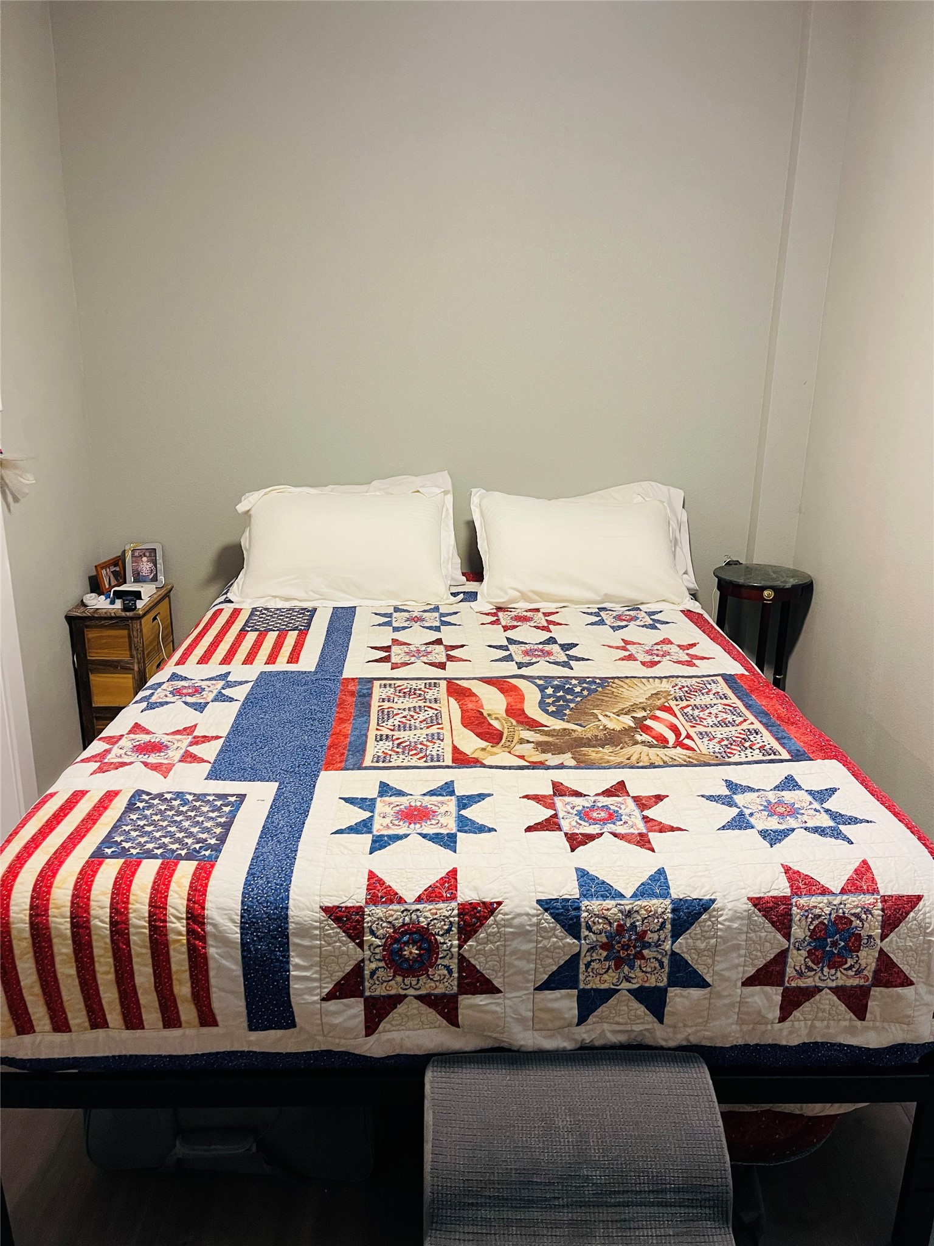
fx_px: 899
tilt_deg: -16.8
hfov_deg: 54.9
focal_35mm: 25
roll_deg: +0.0
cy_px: 623
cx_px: 467
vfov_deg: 69.4
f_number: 1.6
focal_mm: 5.1
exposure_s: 1/60
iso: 200
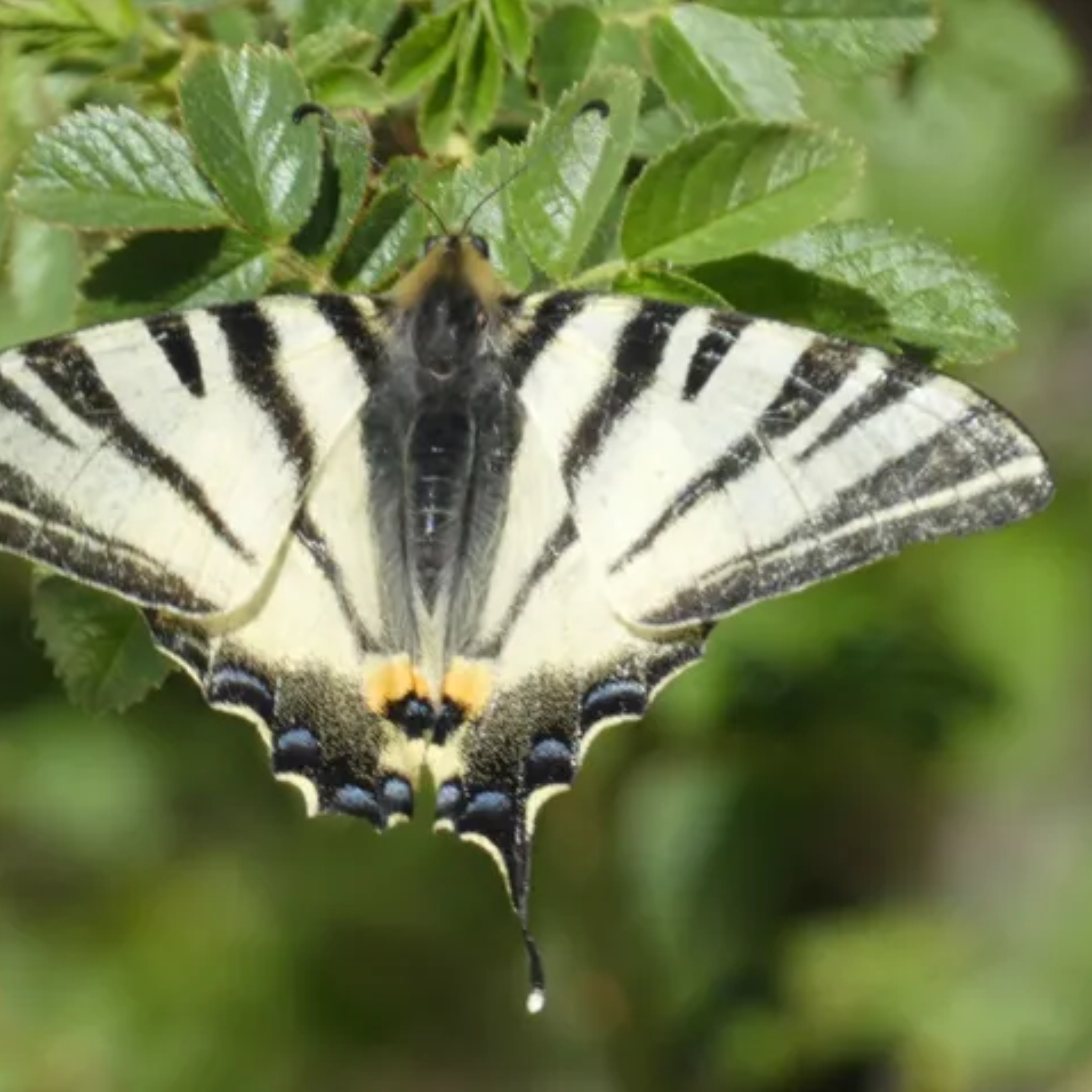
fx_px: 32871
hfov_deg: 1.9
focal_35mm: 921
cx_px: 445
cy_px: 546
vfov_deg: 1.9
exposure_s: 1/125
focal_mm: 139.4
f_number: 5.6
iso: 80
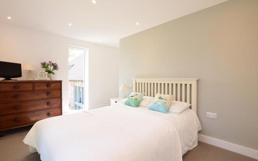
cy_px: 79
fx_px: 113
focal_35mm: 16
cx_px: 132
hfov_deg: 97.8
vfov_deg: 71.3
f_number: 14
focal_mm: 10
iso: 320
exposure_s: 1/15
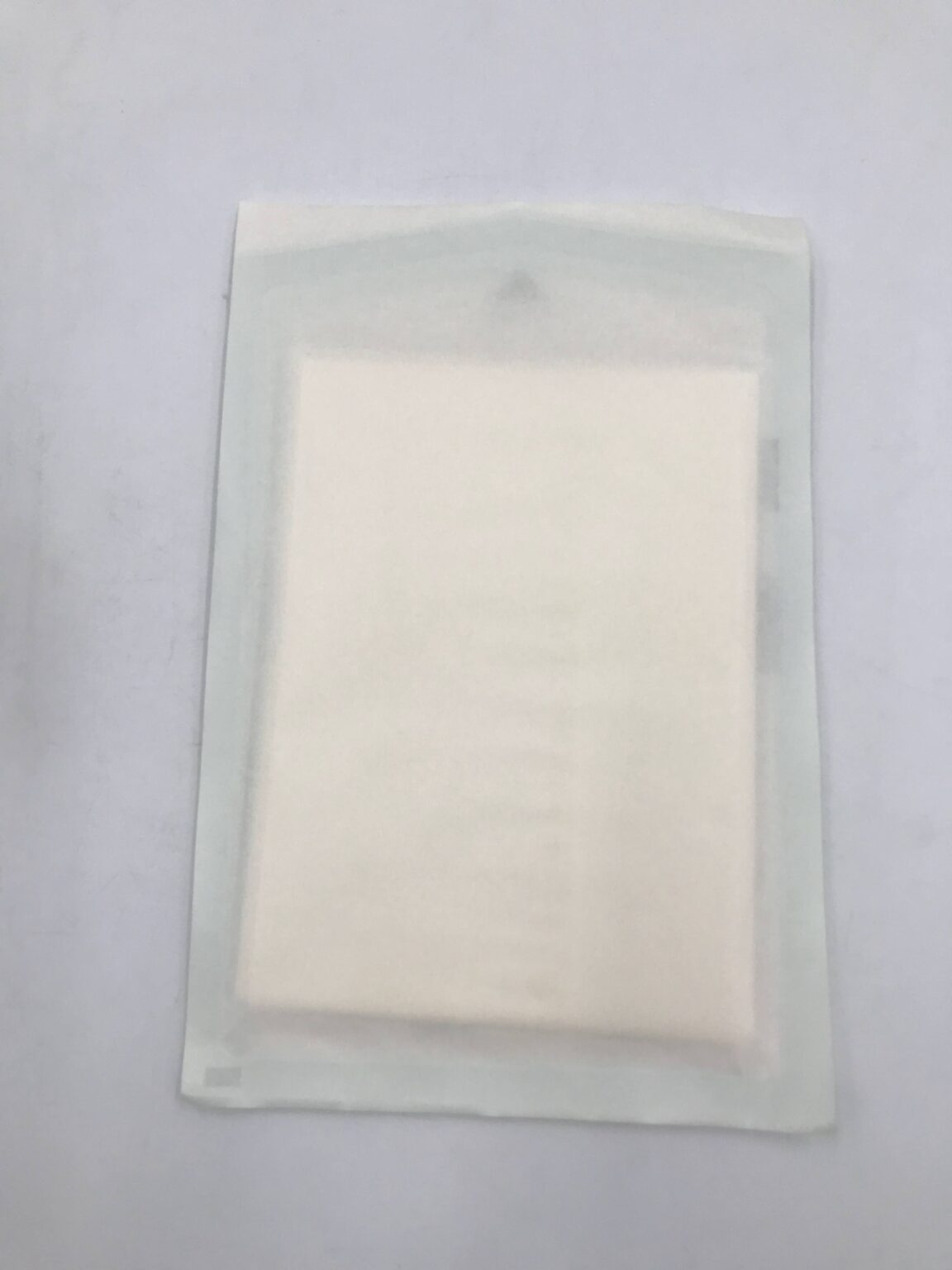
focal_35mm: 28
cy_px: 635
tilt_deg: -84.3
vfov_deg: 63.4
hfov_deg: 49.7
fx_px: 1027
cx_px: 476
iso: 20
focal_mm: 3.99
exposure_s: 1/274
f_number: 1.8
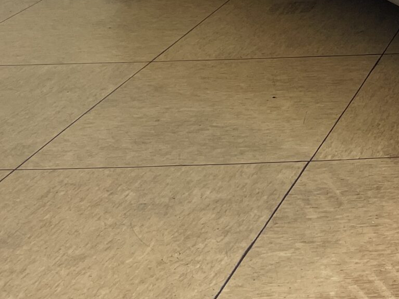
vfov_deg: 15.4
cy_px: -180
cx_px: 659
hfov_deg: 18.8
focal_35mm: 87
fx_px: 1003
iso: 64
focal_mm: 4.2
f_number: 1.6
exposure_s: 1/100
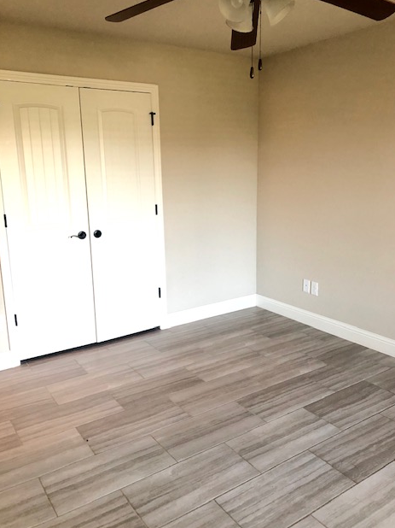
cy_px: 257
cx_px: 202
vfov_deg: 61.7
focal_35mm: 29
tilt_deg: -12.1
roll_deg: +1.6
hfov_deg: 48.2
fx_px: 442
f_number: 1.8
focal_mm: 3.99
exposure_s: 1/15
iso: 80
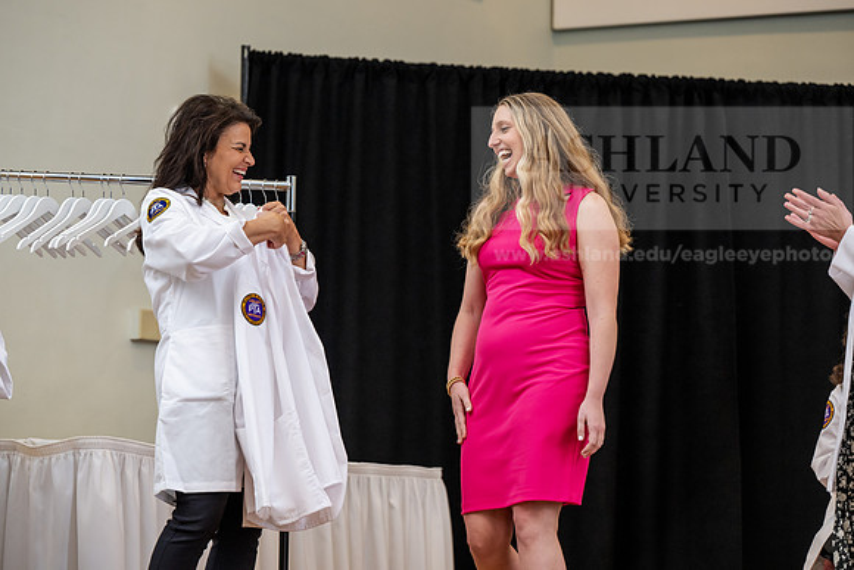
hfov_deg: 18.6
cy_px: 285
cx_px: 427
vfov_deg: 12.5
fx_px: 2610
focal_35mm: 110
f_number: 3.5
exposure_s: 1/200
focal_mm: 110
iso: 1600
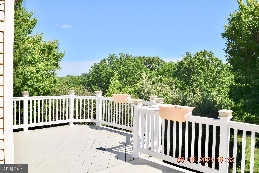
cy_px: 86
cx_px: 130
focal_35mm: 33
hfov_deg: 57.2
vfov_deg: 40.0
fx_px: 237
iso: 100
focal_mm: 22
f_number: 11
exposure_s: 1/200
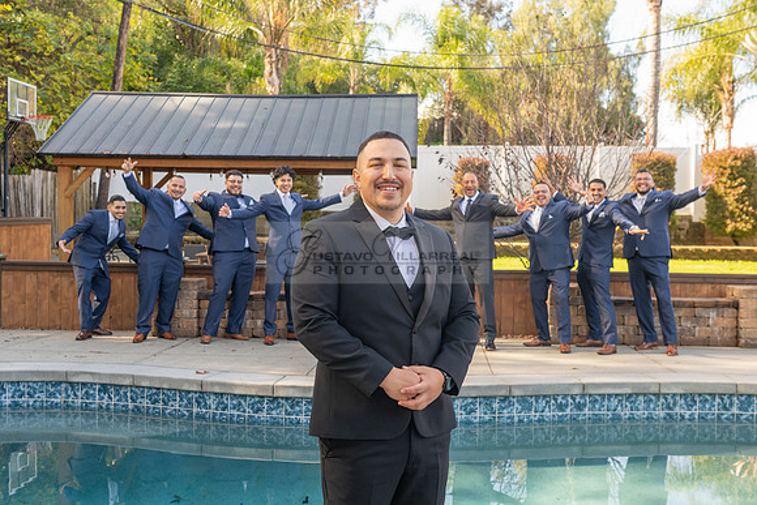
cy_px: 243
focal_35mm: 43
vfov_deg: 31.0
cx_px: 365
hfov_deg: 45.1
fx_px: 911
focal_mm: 40
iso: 320
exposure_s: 1/160
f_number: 6.3
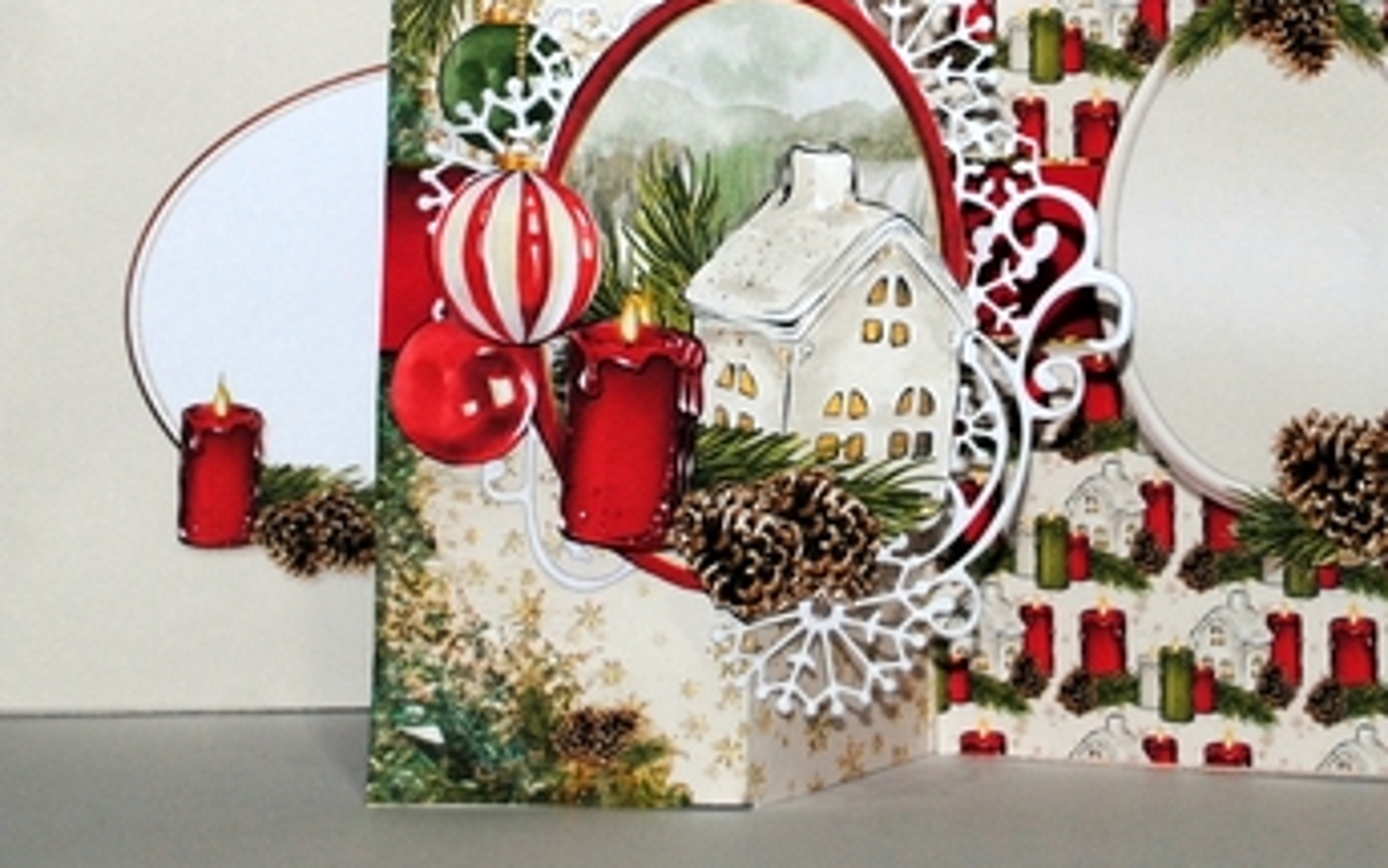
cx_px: 819
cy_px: 266
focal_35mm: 60
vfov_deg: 21.5
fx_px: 2270
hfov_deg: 33.9
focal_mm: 30
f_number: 4.5
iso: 200
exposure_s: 1/60
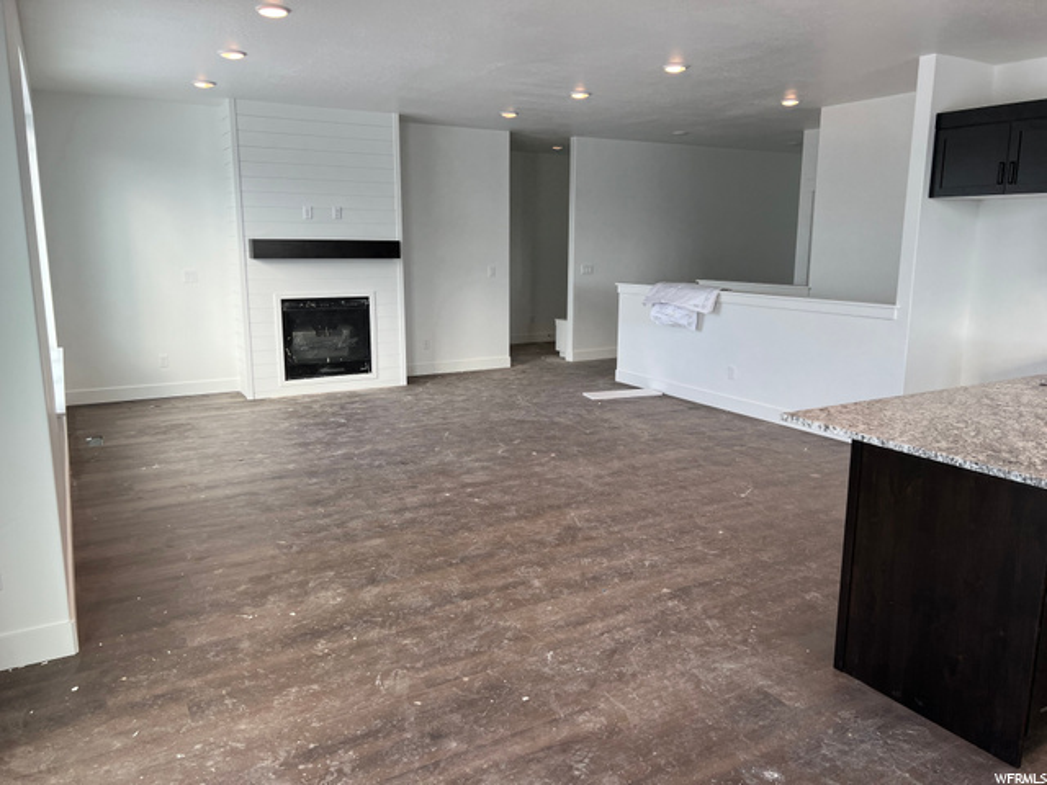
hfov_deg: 67.3
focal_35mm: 26
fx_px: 786
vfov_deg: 53.1
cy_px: 392
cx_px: 524
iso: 50
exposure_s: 1/334
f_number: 1.5
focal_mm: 5.7
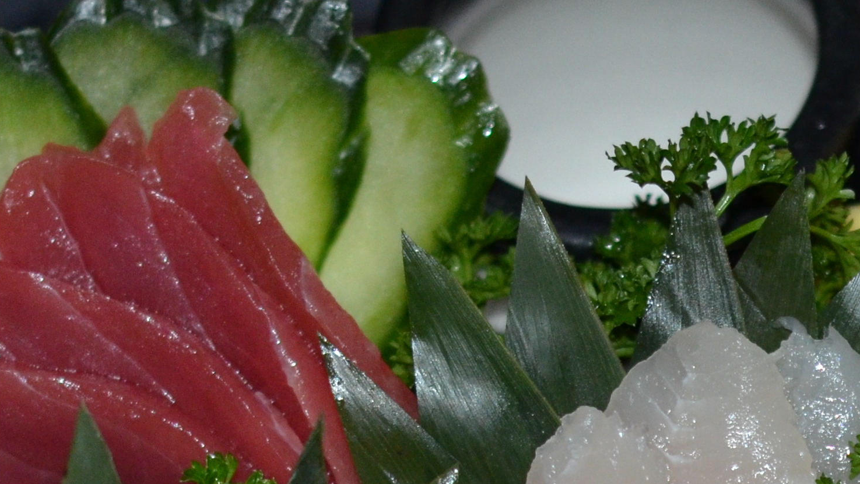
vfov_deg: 4.6
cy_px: 695
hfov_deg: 8.2
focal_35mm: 262
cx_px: 701
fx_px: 5975
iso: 800
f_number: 2.8
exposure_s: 1/60
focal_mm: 50
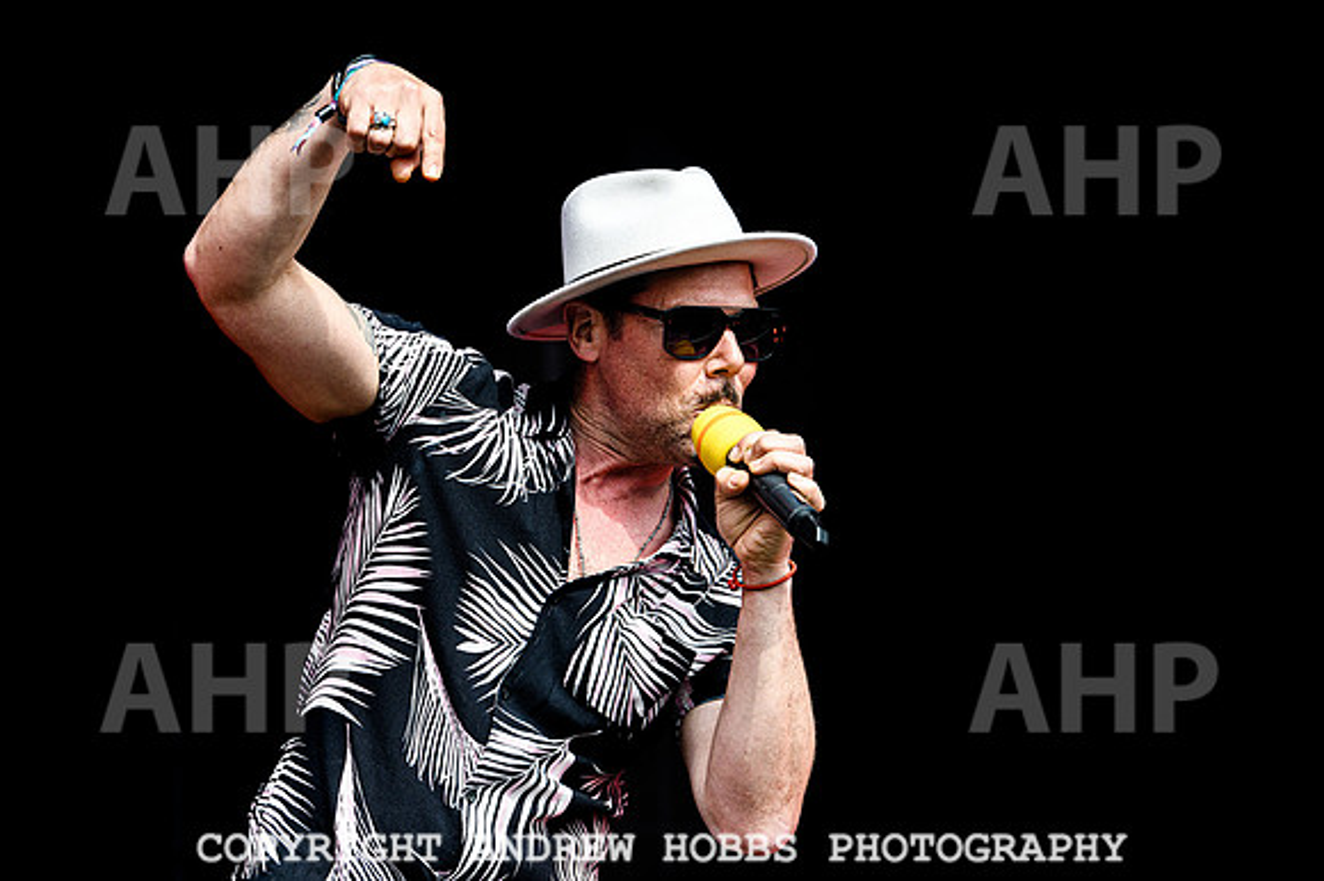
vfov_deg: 9.9
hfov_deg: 14.8
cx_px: 682
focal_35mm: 139
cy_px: 427
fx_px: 5112
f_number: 5
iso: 1000
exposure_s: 1/2500
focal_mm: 135
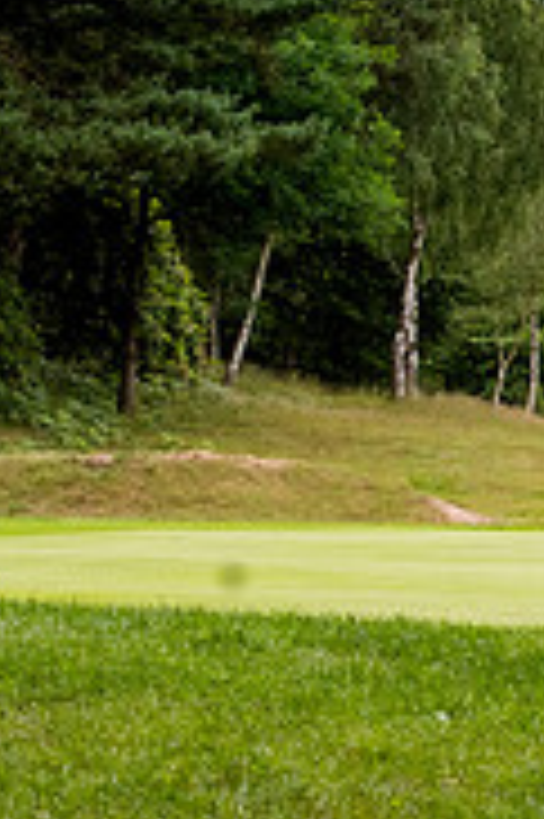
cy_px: 178
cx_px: 1241
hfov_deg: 4.0
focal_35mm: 335
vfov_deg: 6.2
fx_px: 7607
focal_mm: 70
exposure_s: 1/400
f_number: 11
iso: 800
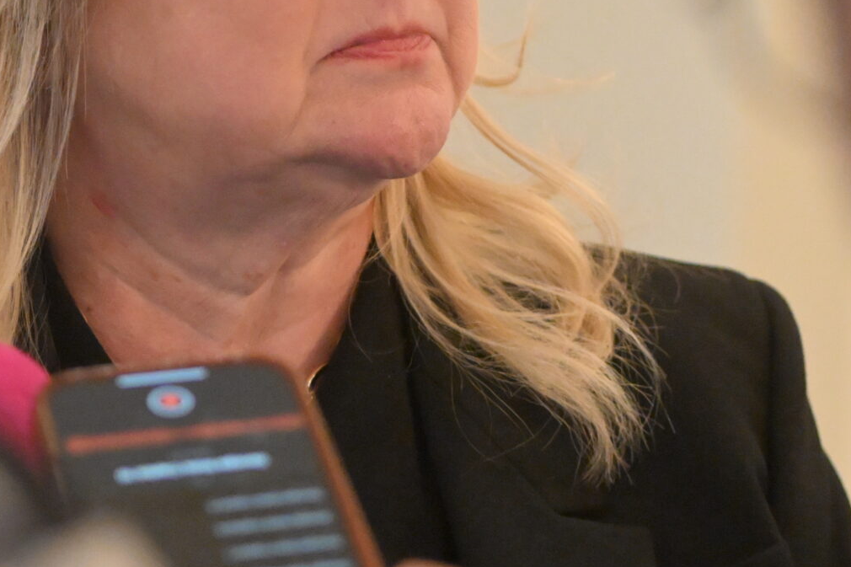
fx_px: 5034
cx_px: 331
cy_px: 80
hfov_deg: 9.7
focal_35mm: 213
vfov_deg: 6.4
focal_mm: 70
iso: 10000
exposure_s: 1/125
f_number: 2.8
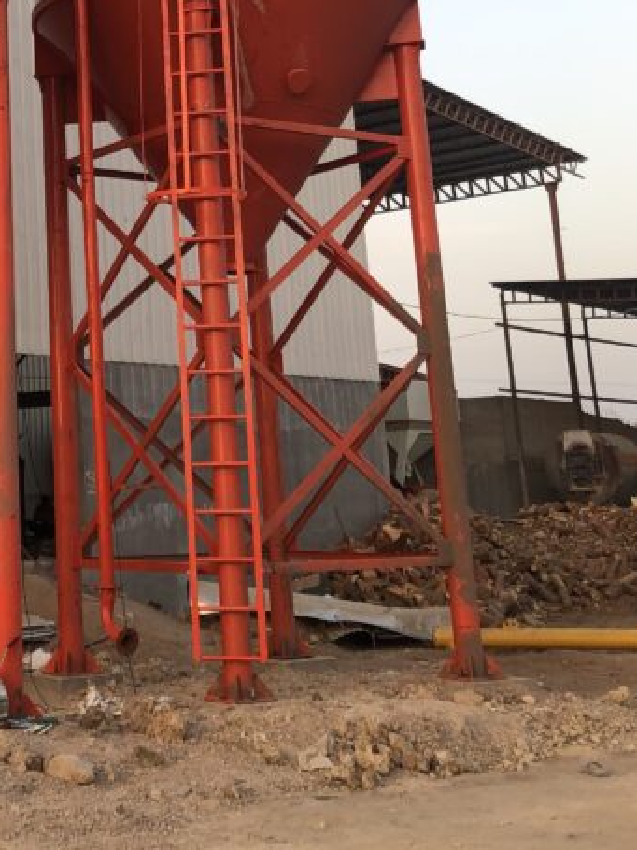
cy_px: 13
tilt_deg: +17.8
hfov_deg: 22.2
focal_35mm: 63
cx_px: -35
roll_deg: +1.3
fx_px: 1546
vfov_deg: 28.9
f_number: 1.8
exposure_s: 1/120
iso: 25
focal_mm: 3.99
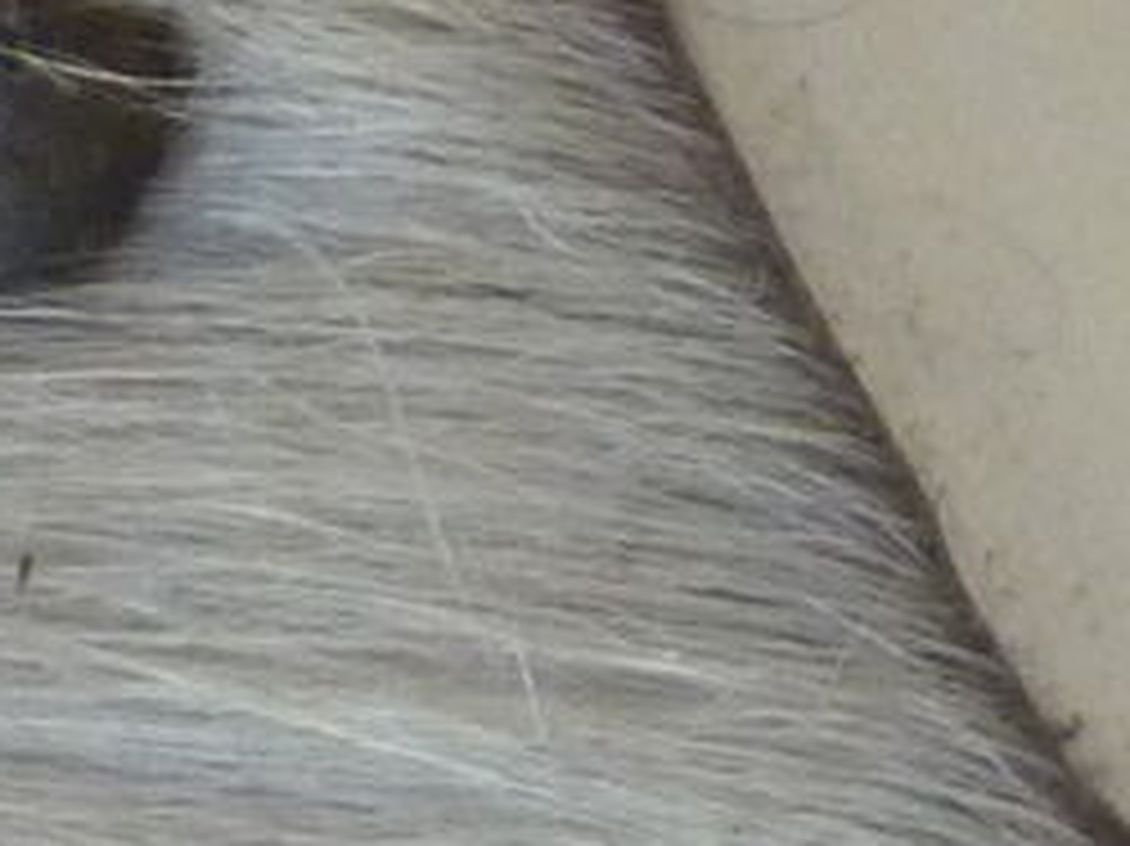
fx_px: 8581
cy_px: -122
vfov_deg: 5.6
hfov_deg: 7.2
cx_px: 2391
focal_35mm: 263
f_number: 2.8
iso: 250
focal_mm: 5.5
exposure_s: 1/30
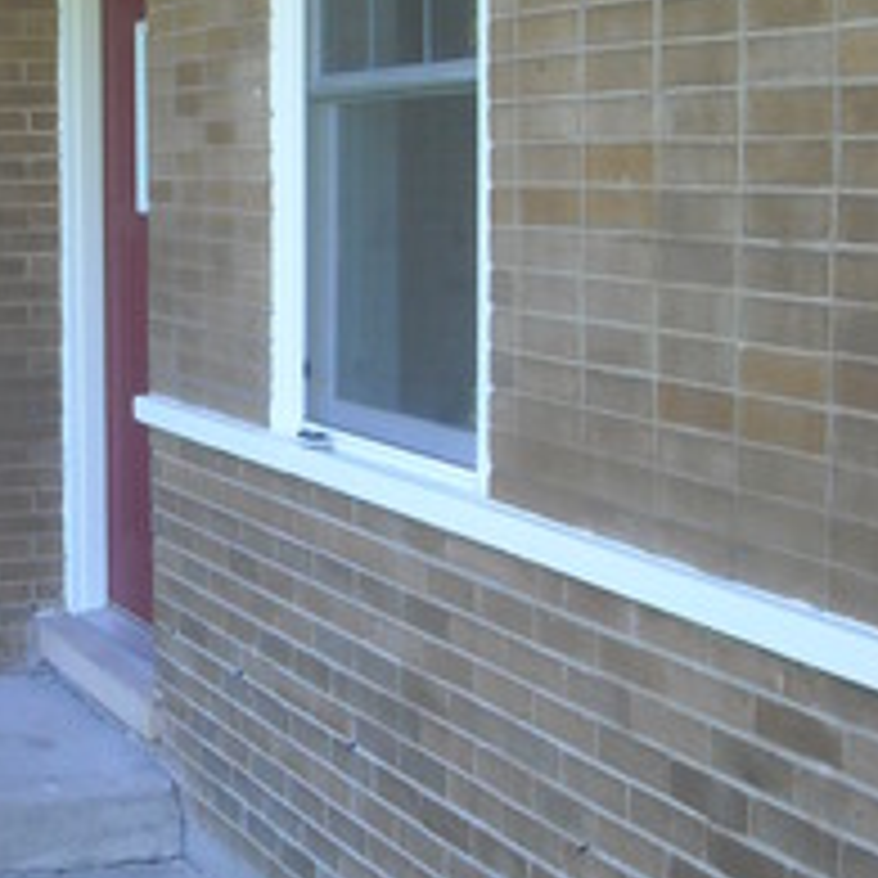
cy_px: 369
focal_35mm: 76
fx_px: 2181
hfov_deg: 22.3
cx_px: 117
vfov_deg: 22.7
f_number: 2.8
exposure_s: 1/154
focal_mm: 5.7
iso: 191
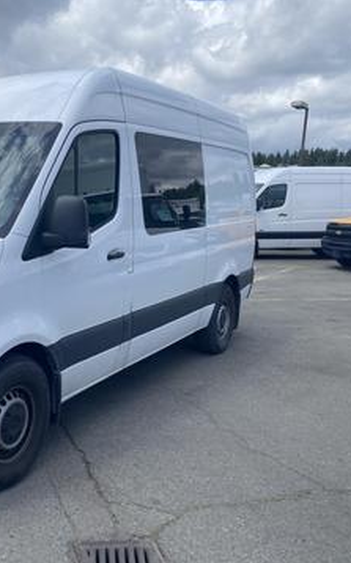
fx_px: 568
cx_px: 33
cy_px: 282
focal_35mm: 37
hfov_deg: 32.6
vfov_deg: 52.8
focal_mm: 4.25
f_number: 1.8
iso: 32
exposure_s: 1/3300
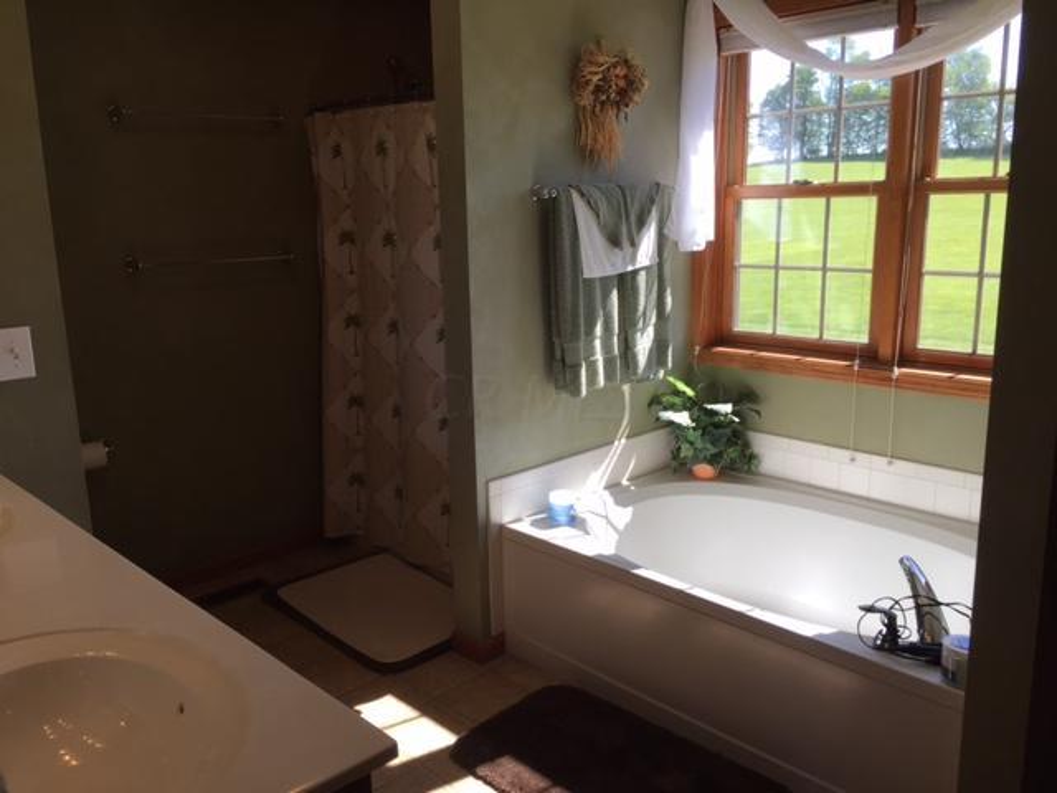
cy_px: 396
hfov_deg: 61.7
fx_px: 886
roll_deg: +2.7
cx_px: 528
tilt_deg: -11.6
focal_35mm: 29
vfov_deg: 48.2
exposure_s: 1/209
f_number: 2.2
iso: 32
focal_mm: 4.15
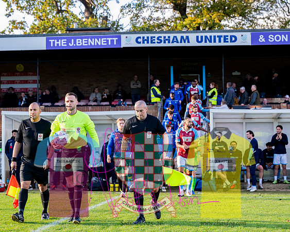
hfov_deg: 22.8
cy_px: 109
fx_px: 719
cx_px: 165
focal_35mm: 84
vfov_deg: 18.3
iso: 400
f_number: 4
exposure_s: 1/400
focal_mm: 70
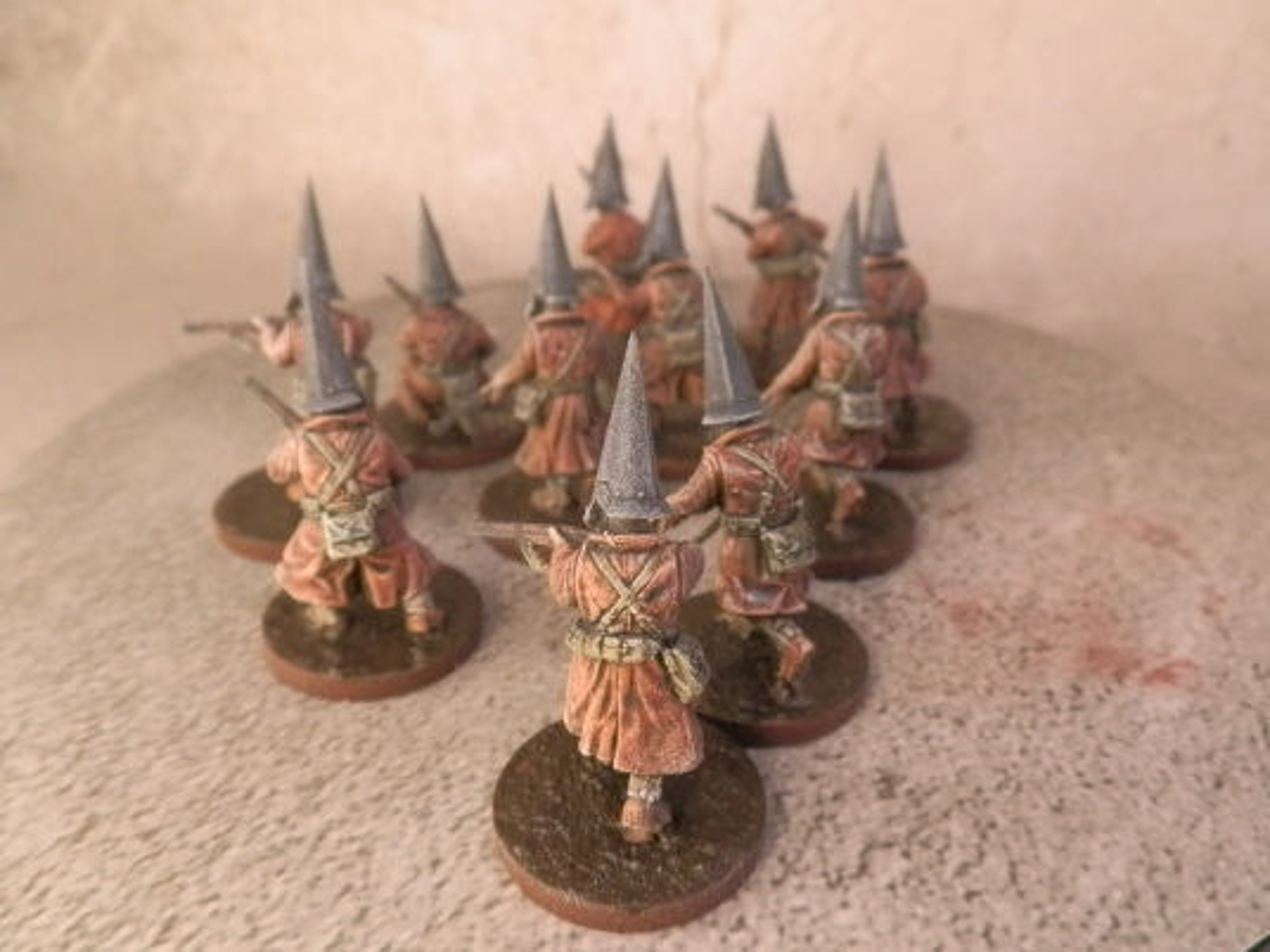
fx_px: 1027
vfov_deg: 49.7
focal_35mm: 28
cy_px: 476
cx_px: 635
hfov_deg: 63.4
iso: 400
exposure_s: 1/80
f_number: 3.1
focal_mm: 5
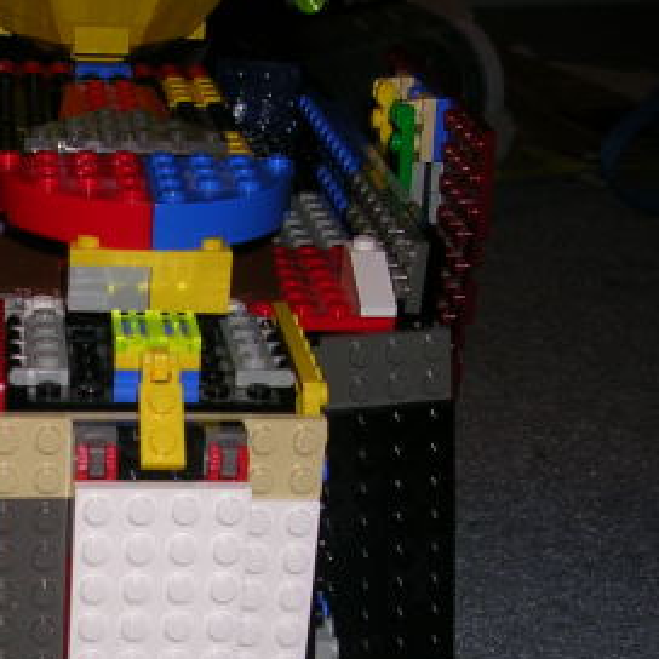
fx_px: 1702
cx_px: 58
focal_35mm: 79
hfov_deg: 21.4
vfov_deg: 21.7
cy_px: 499
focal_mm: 5.8
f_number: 2.8
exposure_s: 1/60.1
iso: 50
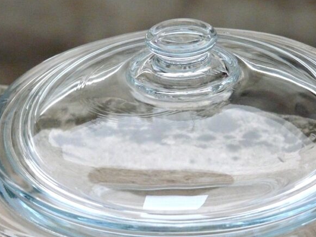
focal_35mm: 259
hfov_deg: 7.6
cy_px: 181
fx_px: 2365
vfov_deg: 5.7
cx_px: 178
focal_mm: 24.2
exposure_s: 1/250
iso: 500
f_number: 3.6
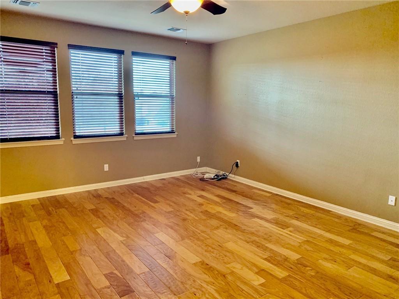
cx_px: 200
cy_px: 150
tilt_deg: -7.6
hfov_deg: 67.3
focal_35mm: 26
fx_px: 300
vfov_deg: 53.1
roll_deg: -1.3
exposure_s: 1/60
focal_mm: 4.25
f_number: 1.8
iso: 320
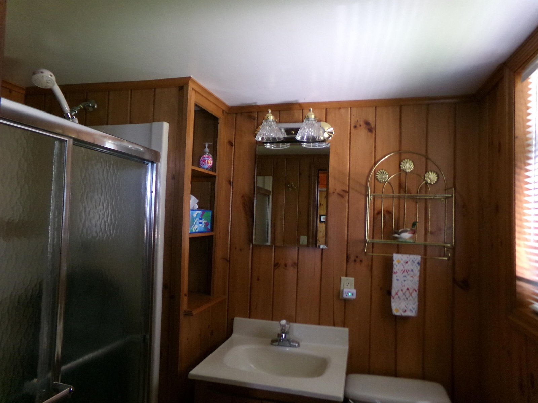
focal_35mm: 24
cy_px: 202
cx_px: 269
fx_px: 373
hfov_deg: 71.6
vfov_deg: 56.8
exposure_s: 1/17
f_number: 3.7
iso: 503
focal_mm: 4.3
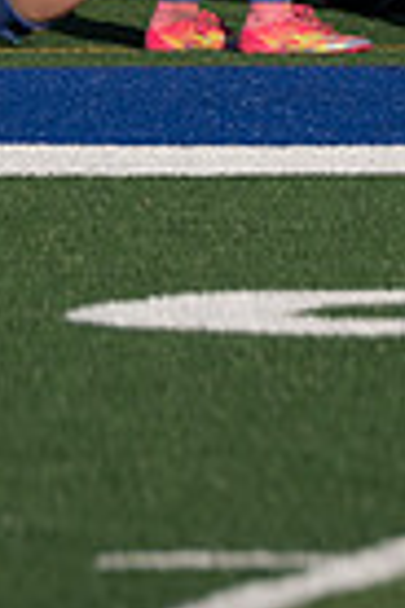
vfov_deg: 1.1
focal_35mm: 1829
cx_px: -4
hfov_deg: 0.8
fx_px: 30862
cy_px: -626
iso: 160
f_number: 4.5
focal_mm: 200
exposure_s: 1/1600
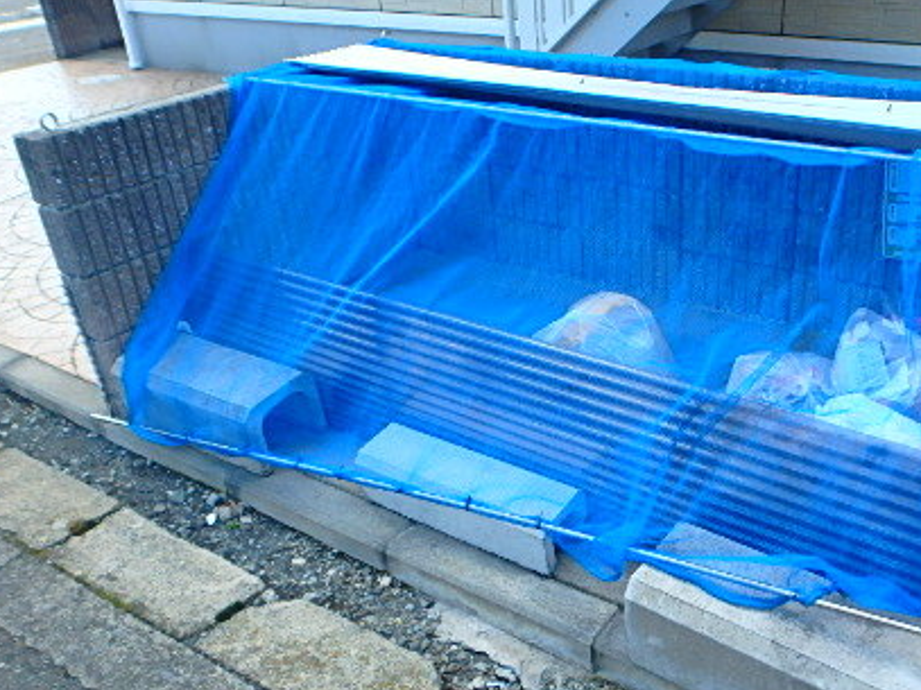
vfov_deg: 42.8
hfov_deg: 54.6
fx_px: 878
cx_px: 584
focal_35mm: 33
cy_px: 407
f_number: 3.5
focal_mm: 3.7
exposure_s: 1/160
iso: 125
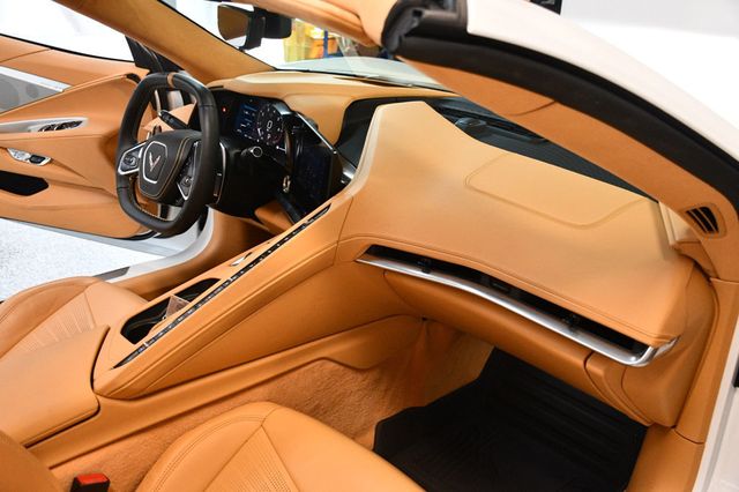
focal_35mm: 36
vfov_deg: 36.8
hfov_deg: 53.2
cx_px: 370
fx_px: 739
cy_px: 246
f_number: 3.8
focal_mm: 24
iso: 2500
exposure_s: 1/125
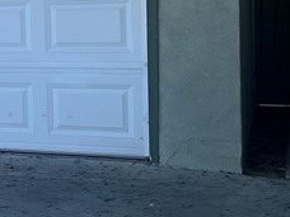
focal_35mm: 117
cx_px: -347
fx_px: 980
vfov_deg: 12.6
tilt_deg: -4.1
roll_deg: +2.6
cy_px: 24
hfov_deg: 13.5
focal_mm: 5.1
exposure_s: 1/833
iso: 50
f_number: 1.6
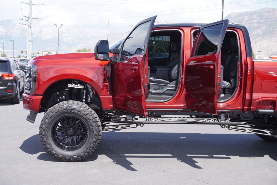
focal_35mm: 52
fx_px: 404
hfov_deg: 37.8
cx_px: 138
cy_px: 92
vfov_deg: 25.8
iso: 100
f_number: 7.1
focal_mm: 35
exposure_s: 1/125
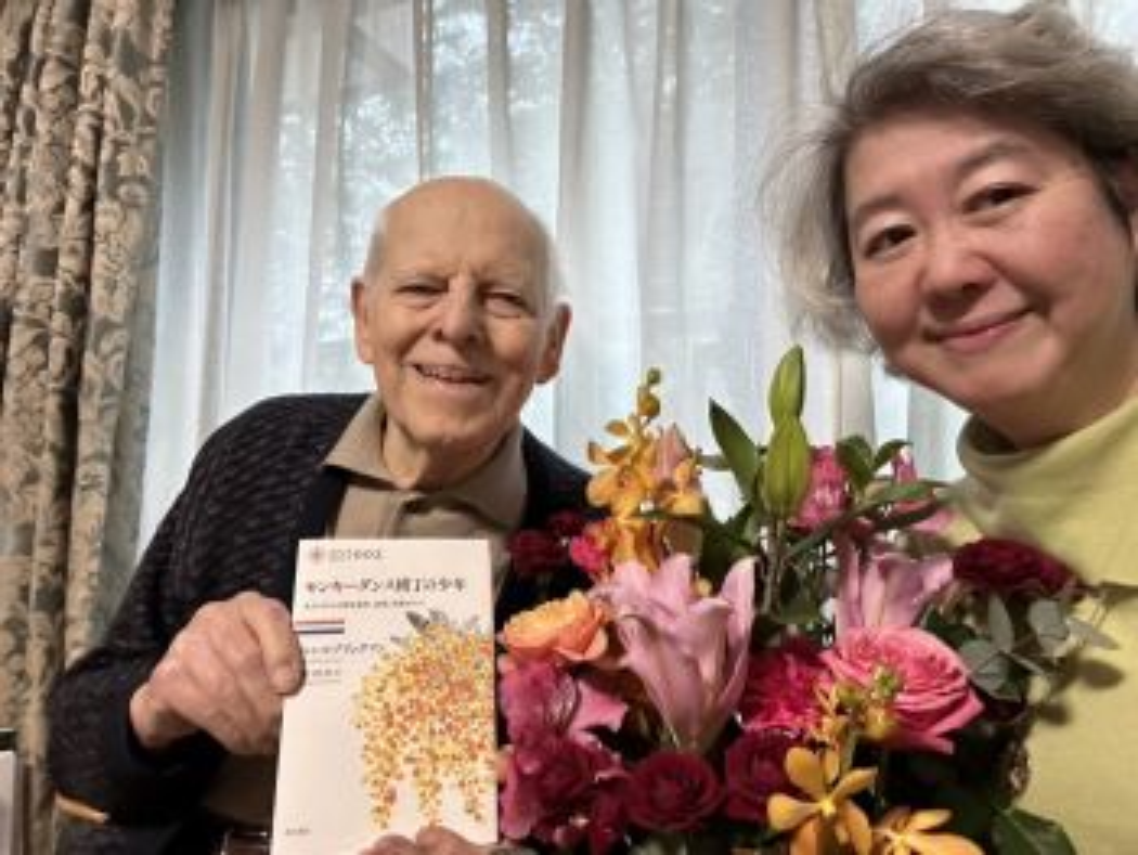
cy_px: 428
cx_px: 569
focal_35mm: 23
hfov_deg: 73.9
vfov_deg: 58.9
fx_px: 757
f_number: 1.9
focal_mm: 2.69
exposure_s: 1/40
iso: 320
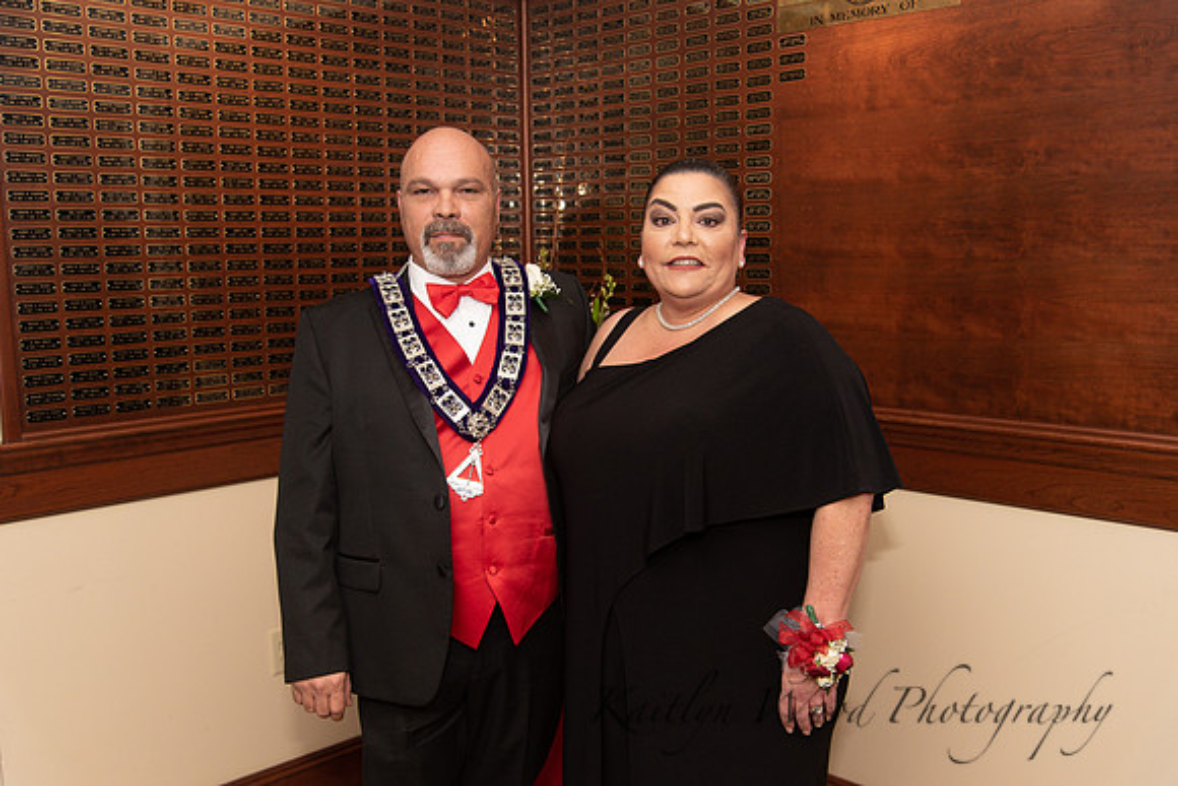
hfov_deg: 55.8
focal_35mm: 34
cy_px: 393
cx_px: 589
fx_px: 1113
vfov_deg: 38.9
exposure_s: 1/200
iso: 800
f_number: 4
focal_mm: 34
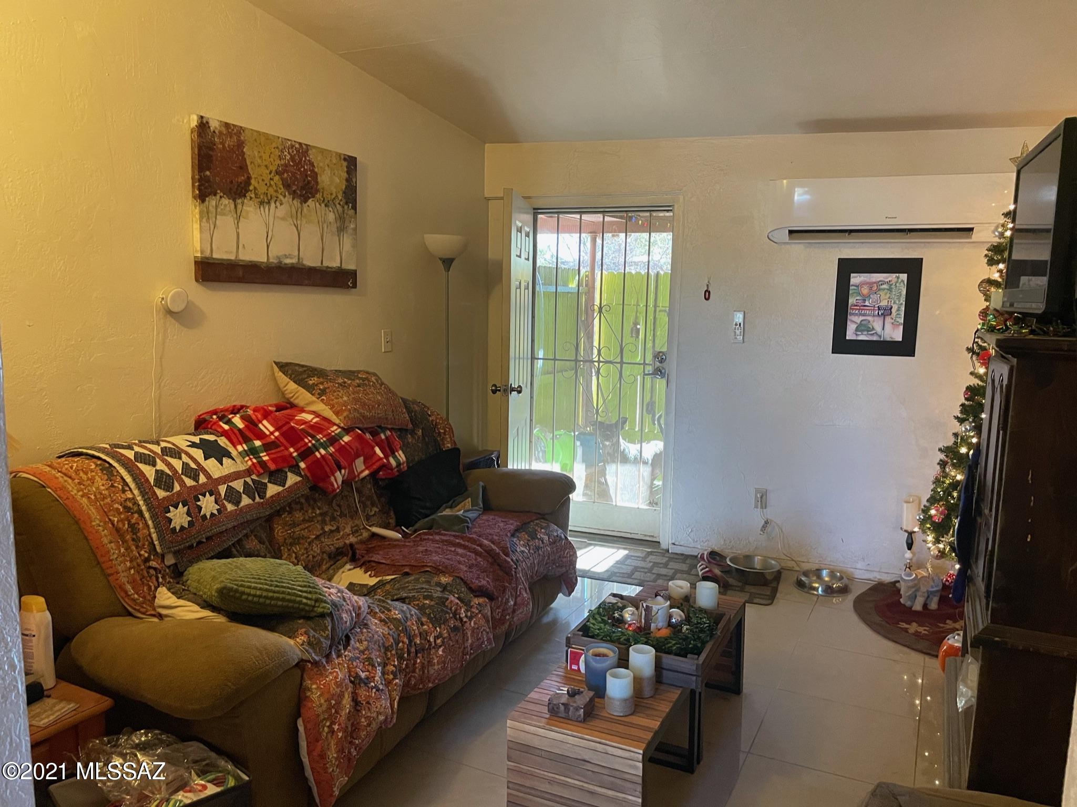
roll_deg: -0.7
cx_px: 538
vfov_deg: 53.0
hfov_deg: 67.3
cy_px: 404
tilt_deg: -7.2
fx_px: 809
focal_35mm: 26
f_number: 1.6
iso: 500
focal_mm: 4.2
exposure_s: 1/60
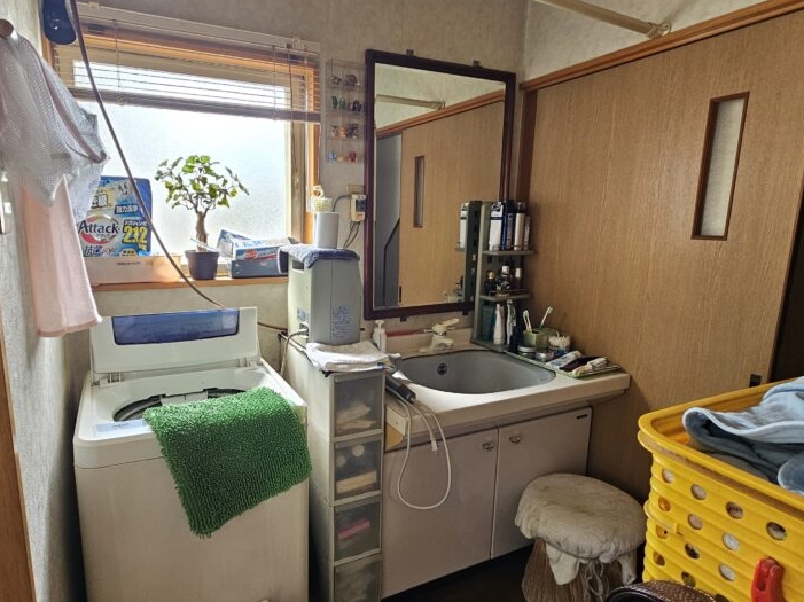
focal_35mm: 19
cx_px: 354
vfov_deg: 68.6
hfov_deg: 84.3
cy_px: 305
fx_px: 441
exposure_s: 1/60
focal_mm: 2.2
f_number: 2.2
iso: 200
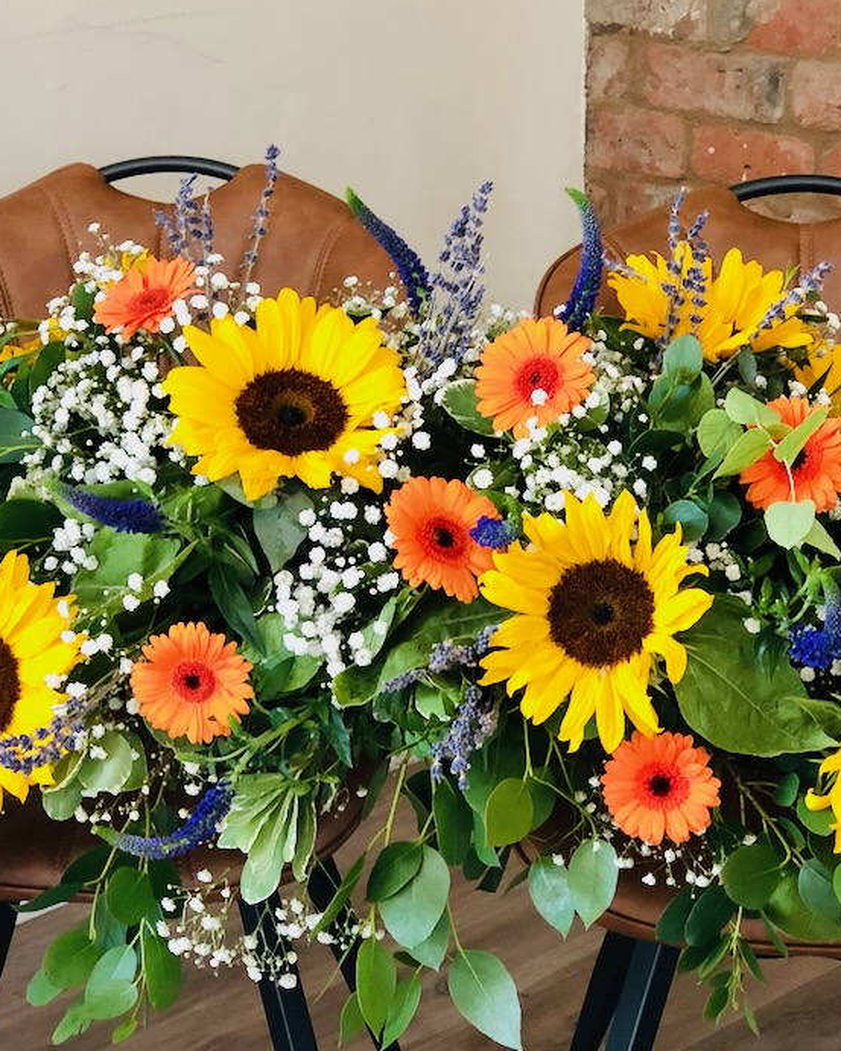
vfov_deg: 20.4
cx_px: 398
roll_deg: +1.0
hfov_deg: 16.4
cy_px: 482
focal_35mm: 94
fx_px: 2924
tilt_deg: -14.9
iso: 100
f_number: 2.4
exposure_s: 1/30
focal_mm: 6
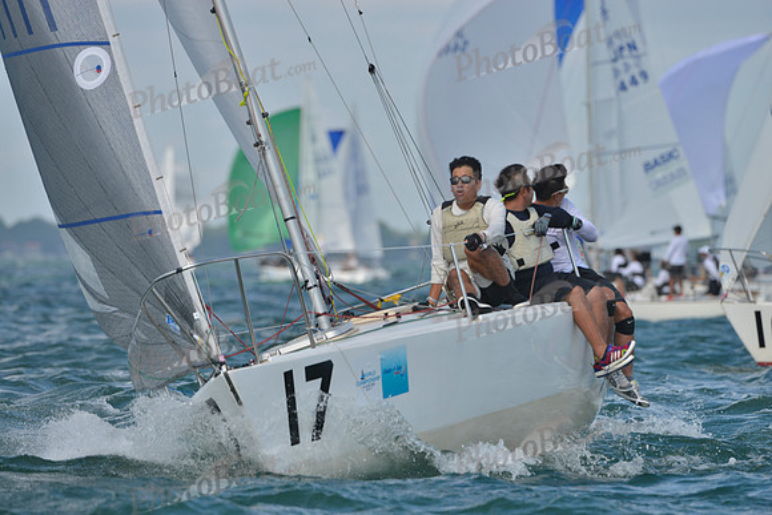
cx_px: 386
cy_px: 258
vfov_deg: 3.4
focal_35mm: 400
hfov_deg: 5.2
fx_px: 8579
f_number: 6.3
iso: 200
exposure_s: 1/1000
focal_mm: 400
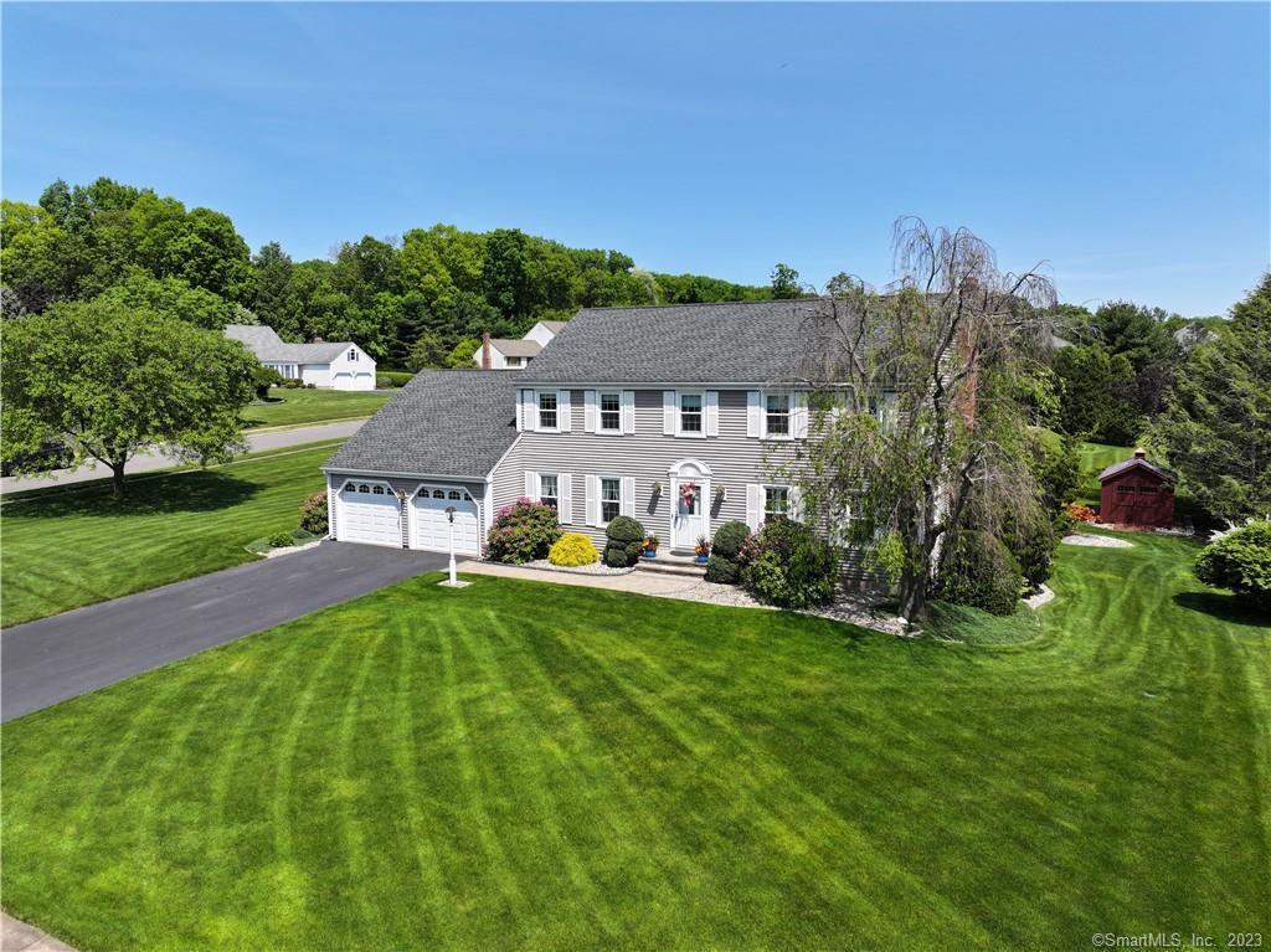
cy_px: 476
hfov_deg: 71.6
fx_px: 881
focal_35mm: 24
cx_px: 636
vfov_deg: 56.8
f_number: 2.8
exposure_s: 1/1600
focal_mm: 12.29
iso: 100
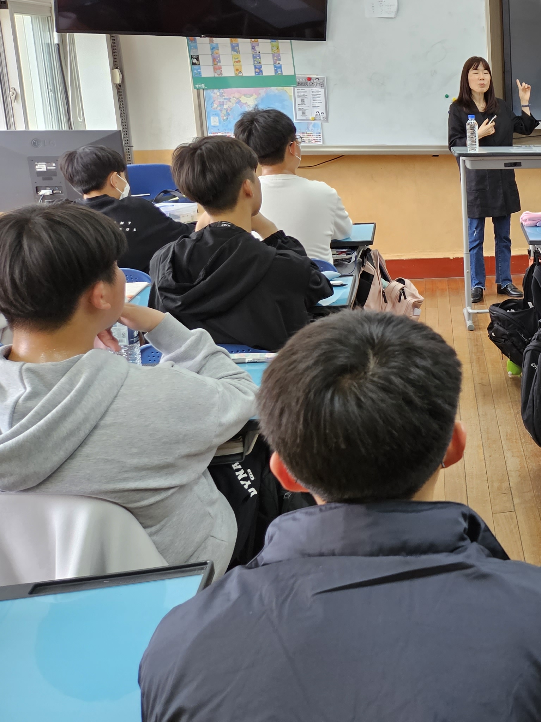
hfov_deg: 27.1
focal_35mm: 45
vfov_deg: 41.8
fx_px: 938
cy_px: 281
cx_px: 700
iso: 160
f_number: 1.8
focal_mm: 5.4
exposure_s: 1/120
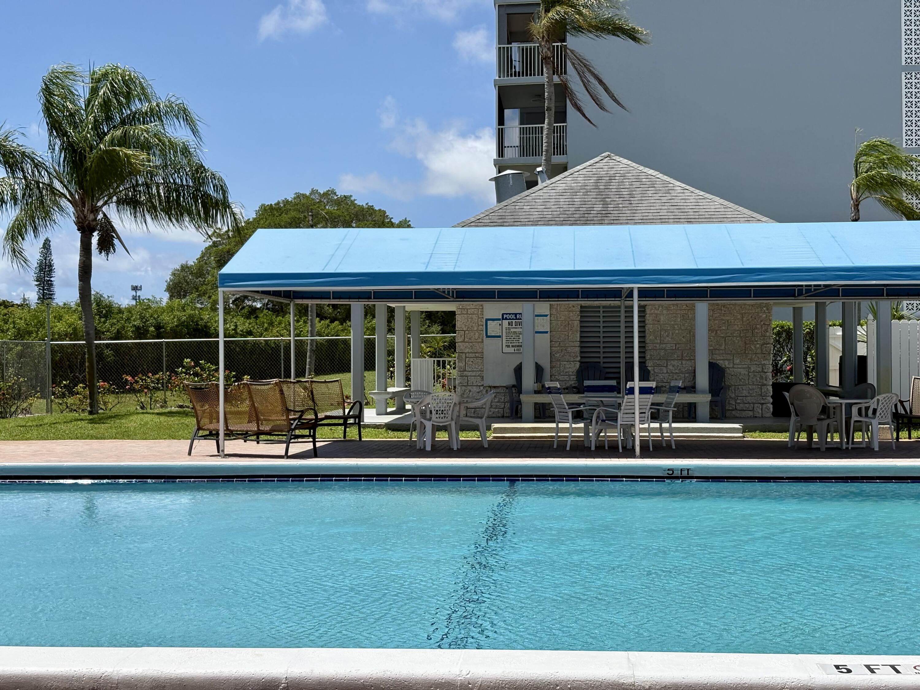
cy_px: 345
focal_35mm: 52
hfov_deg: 36.8
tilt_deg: +0.2
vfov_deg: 28.0
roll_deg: +0.6
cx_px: 460
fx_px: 1382
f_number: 1.6
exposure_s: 1/4630
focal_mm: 5.96
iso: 32
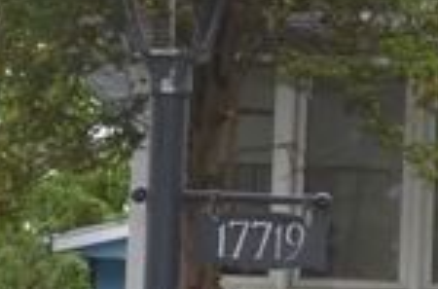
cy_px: 182
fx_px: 2741
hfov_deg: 8.7
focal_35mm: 226
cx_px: 847
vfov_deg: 6.0
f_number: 4
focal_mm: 22
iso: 100
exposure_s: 1/160
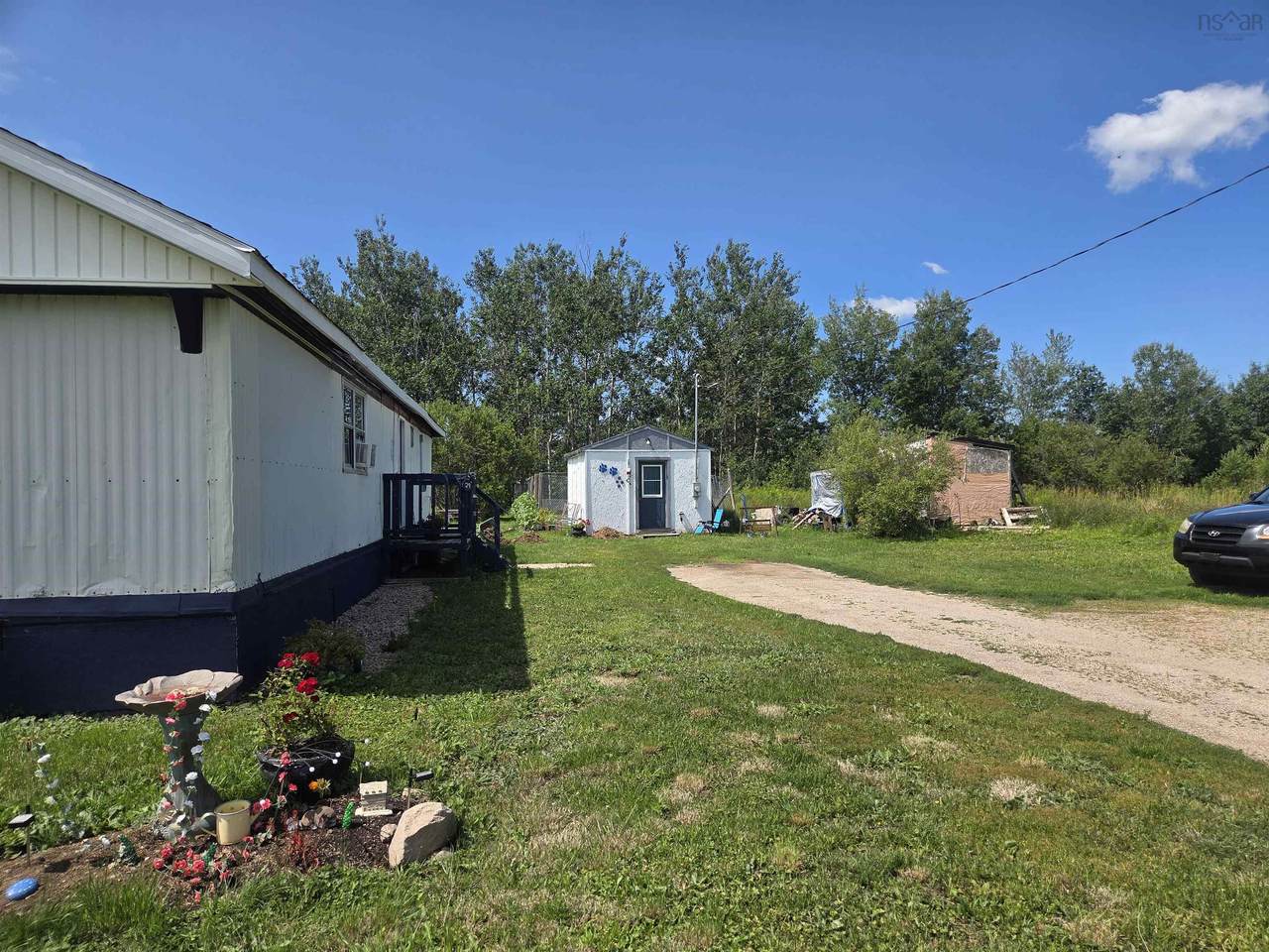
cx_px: 634
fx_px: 843
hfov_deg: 73.9
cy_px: 476
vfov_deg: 58.9
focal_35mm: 23
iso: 80
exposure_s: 1/5261
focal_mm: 5.4
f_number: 1.8
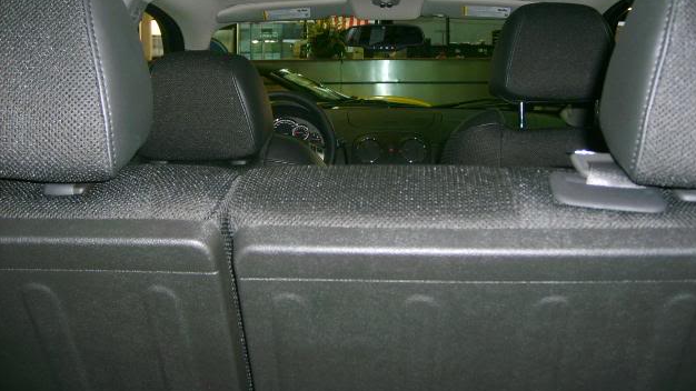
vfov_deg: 30.3
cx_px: 352
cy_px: 149
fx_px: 720
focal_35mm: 39
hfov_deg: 51.6
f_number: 2.8
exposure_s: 1/30
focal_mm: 5.8
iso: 100
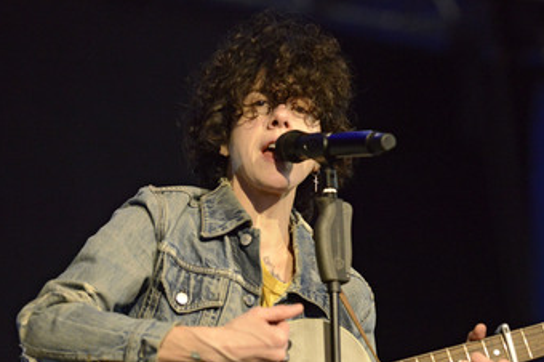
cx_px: 330
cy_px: 226
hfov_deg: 11.5
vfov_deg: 7.7
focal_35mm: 179
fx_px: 2702
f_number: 2.8
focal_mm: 135
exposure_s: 1/320
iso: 6400
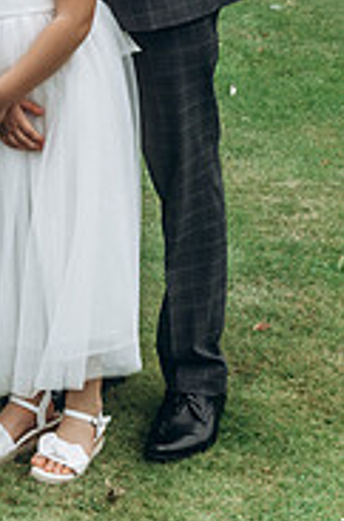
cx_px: -78
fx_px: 2061
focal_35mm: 143
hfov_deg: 9.4
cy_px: -102
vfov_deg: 14.0
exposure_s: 1/100
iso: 200
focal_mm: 58
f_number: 7.1
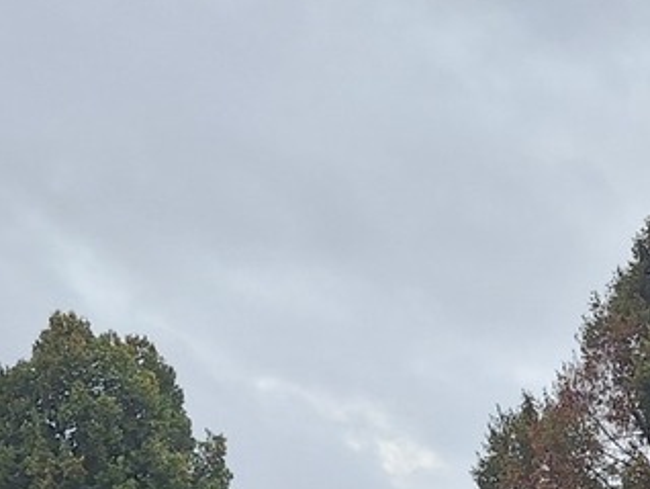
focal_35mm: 104
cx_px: 783
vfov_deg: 12.5
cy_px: 992
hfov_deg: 17.9
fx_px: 1954
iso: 40
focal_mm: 5.54
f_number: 1.8
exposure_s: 1/590
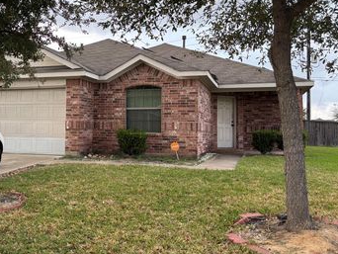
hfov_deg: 47.8
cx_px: 101
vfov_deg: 37.7
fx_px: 371
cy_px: 109
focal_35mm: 38
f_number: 1.6
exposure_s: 1/157
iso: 40
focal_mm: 5.96
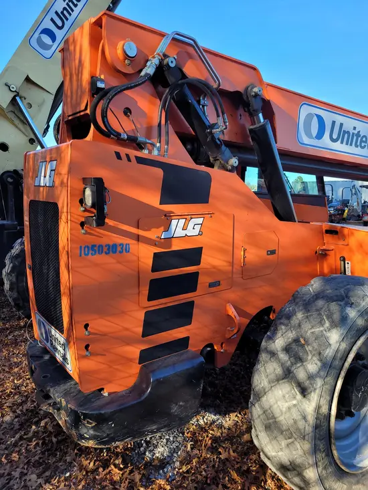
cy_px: 245
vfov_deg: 67.3
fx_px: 368
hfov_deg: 53.1
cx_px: 184
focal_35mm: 26
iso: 40
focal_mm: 5.4
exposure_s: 1/523
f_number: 1.8
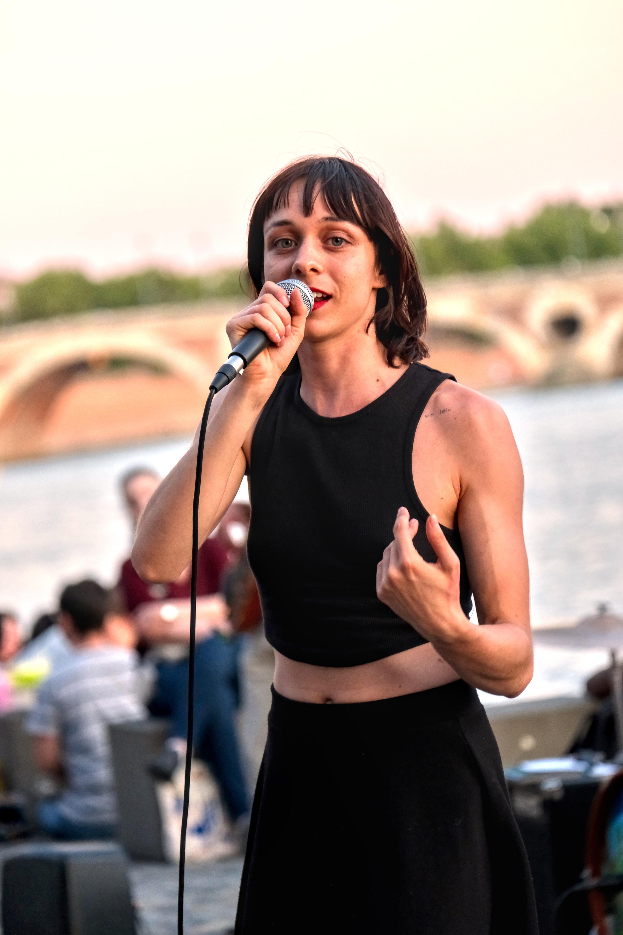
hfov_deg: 7.9
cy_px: 468
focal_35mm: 174
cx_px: 312
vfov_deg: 11.8
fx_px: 4516
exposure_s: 1/320
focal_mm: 115.9
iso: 1600
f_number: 4.2
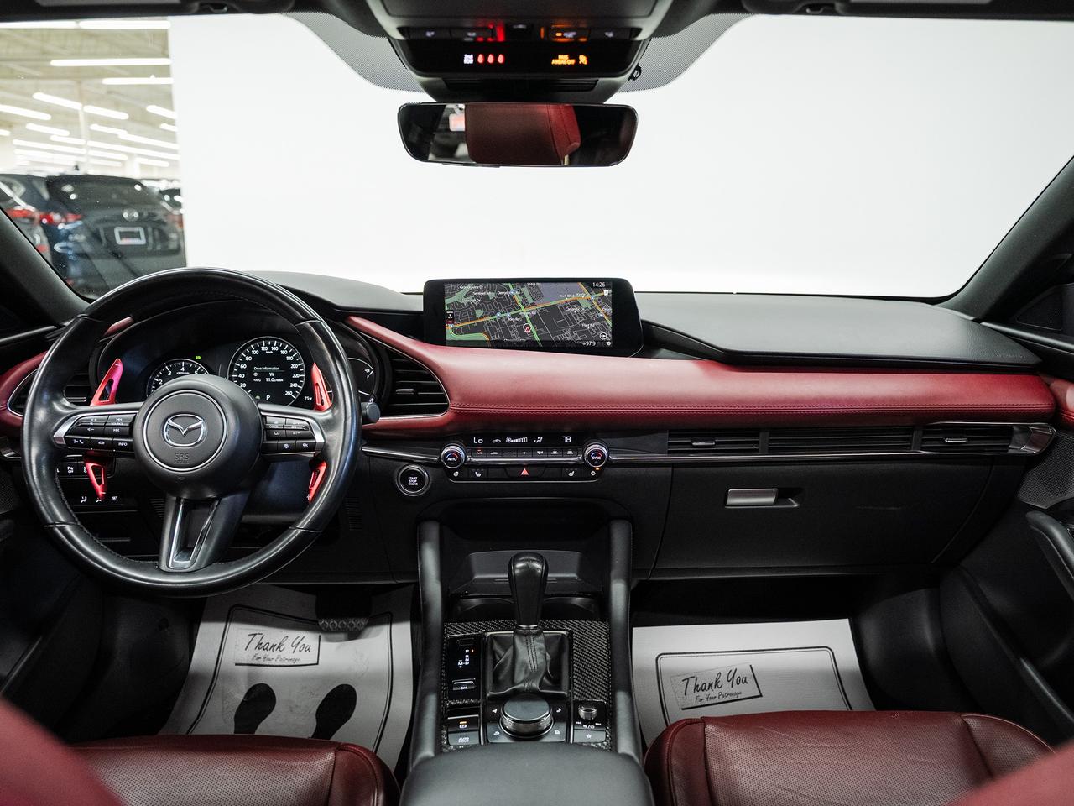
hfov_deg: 66.9
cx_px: 537
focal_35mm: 26
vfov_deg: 52.7
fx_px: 813
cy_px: 403
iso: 1250
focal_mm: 24
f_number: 4
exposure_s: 1/40
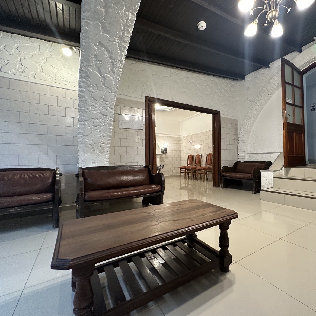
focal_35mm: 17
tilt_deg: +1.8
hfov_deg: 81.7
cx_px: 205
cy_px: 155
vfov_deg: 84.0
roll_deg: +0.7
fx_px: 176
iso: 400
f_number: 2.2
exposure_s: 1/50
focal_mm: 2.22
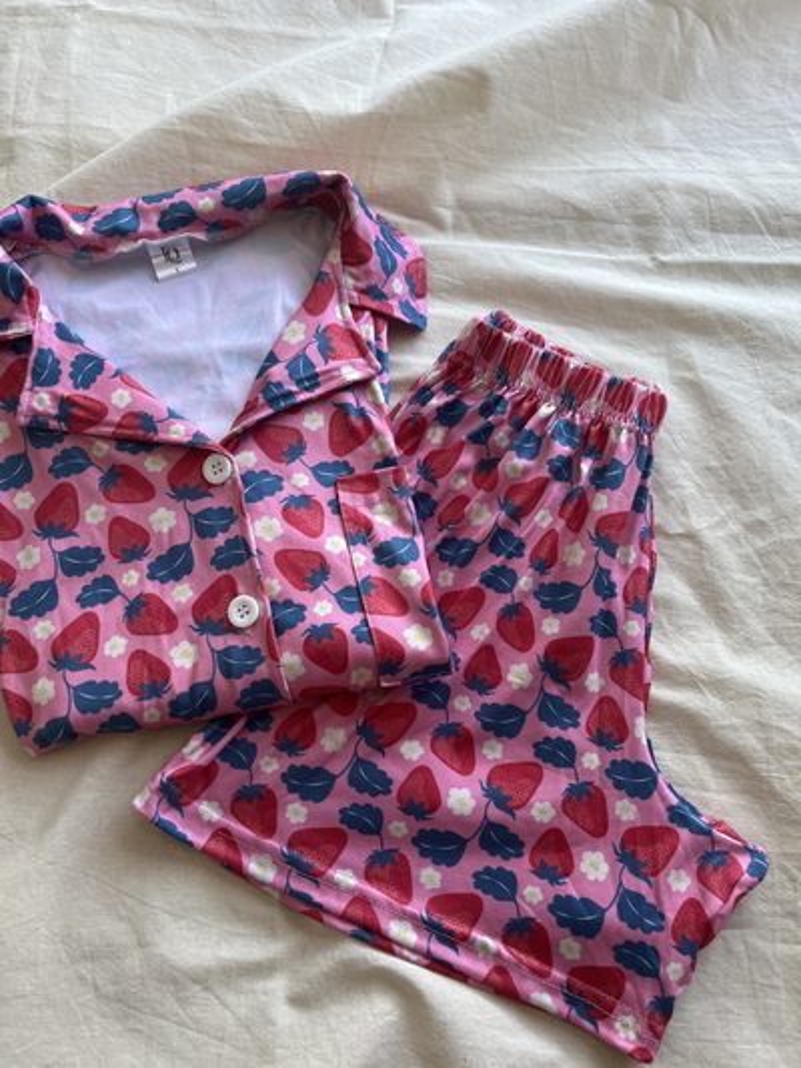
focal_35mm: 26
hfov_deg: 53.1
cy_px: 534
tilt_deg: -76.0
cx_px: 400
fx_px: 802
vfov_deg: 67.3
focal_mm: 5.1
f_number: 1.6
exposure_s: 1/122
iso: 64
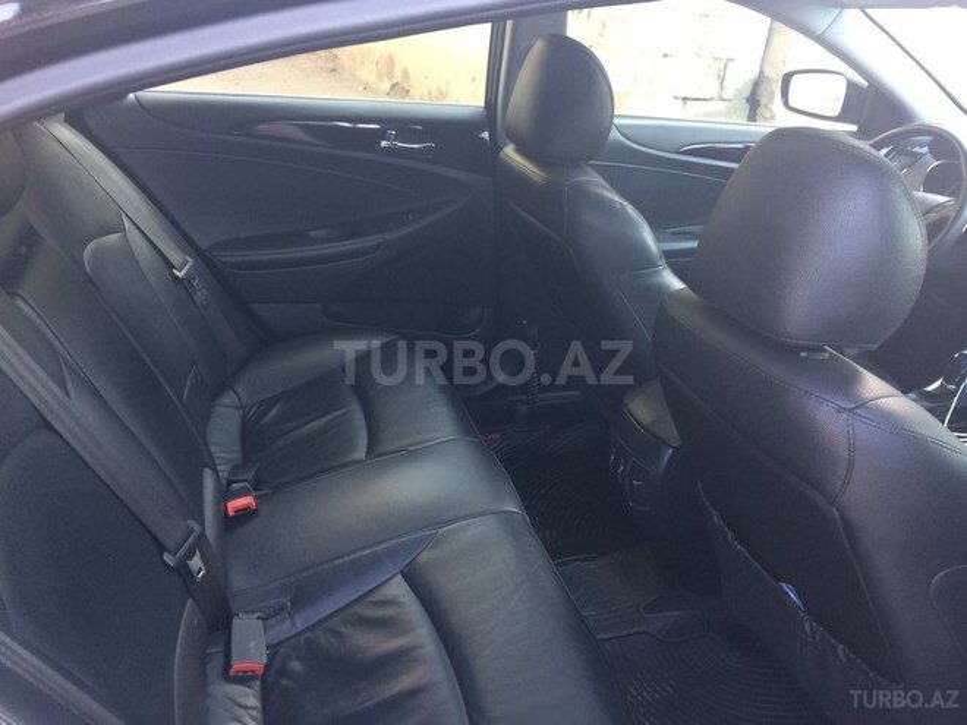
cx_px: 484
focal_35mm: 29
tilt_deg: -25.8
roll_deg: -6.7
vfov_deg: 48.2
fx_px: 810
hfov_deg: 61.7
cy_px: 362
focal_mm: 4.15
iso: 50
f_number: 2.2
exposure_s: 1/33
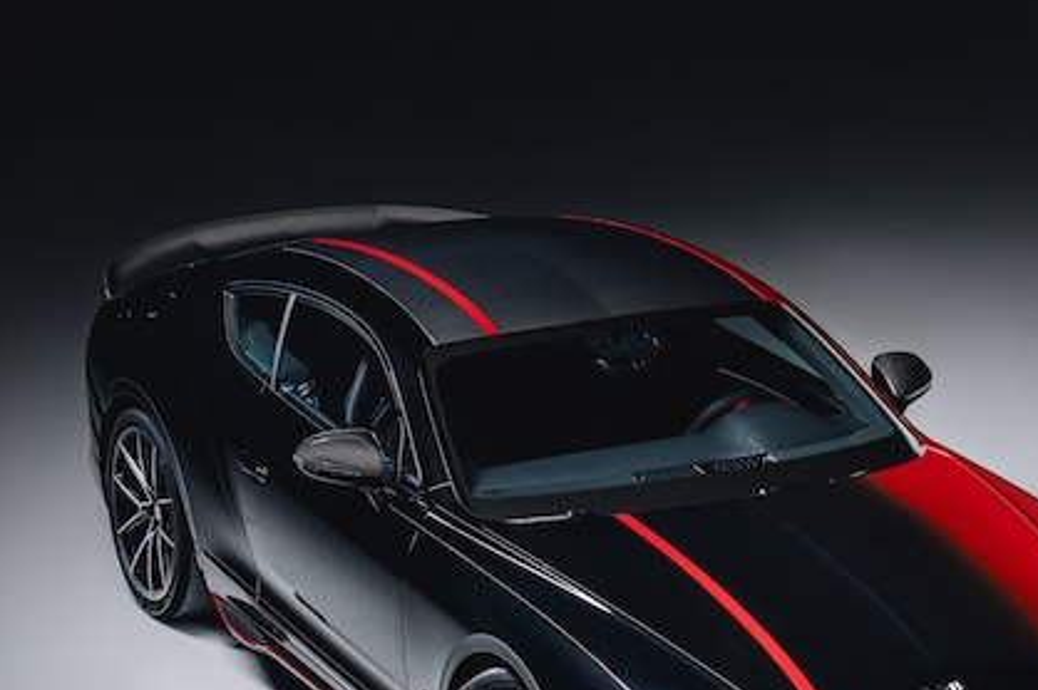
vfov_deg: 10.3
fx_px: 3803
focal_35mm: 132
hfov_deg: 15.5
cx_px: 631
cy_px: 581
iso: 250
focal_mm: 69
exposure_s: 6
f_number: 7.1
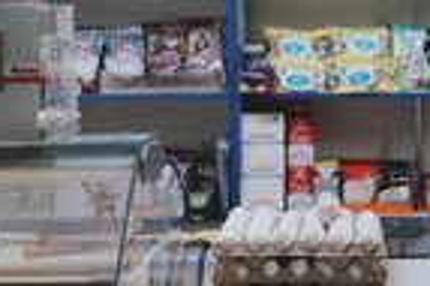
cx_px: 298
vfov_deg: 13.9
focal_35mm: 98
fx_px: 1169
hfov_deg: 20.7
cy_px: 87
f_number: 2.8
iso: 3200
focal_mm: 35
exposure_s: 1/1250
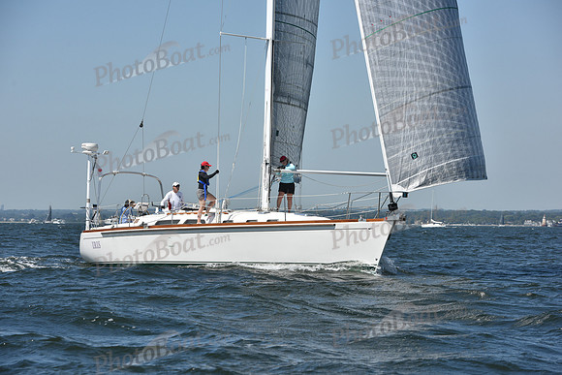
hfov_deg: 15.2
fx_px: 2108
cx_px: 281
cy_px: 188
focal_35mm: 135
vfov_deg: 10.2
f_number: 9
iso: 250
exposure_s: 1/1250
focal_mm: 135
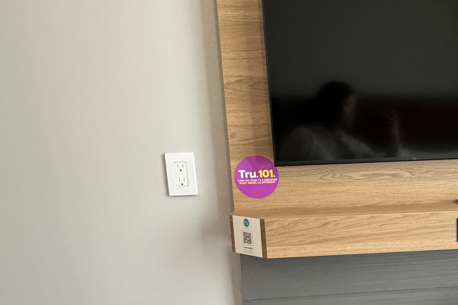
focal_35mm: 38
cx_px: 405
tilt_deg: -7.9
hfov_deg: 46.2
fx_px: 483
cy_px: 193
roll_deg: +2.2
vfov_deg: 34.8
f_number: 2.2
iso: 400
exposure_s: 1/60
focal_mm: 2.22
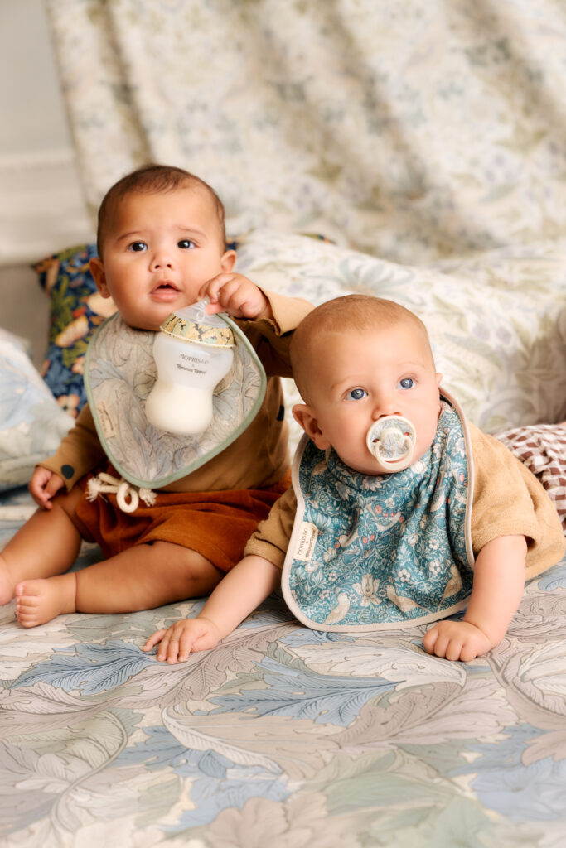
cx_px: 283
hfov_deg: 19.5
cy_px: 424
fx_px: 1650
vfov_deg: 28.8
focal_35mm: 70
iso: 1000
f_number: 5
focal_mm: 70
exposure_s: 1/200
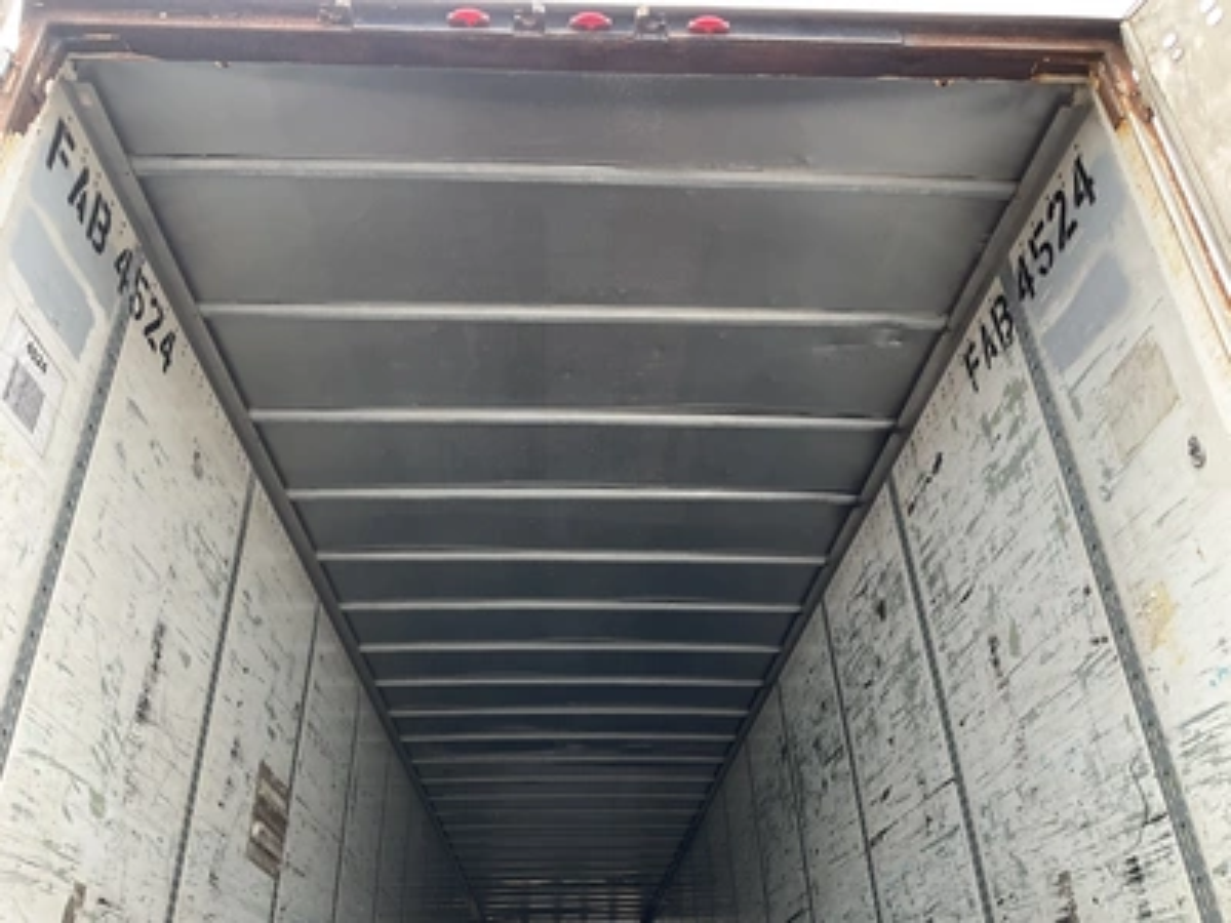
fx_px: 1031
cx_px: 616
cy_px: 462
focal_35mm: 29
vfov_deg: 48.2
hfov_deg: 61.7
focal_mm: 3
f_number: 1.8
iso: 25
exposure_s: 1/122
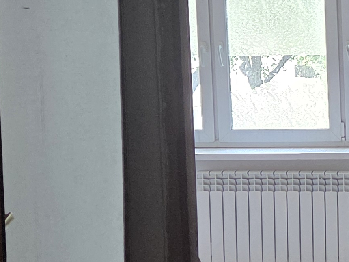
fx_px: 1079
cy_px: 132
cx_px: 570
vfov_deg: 13.8
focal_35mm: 107
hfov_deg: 16.3
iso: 320
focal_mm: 5.4
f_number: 1.8
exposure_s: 1/100
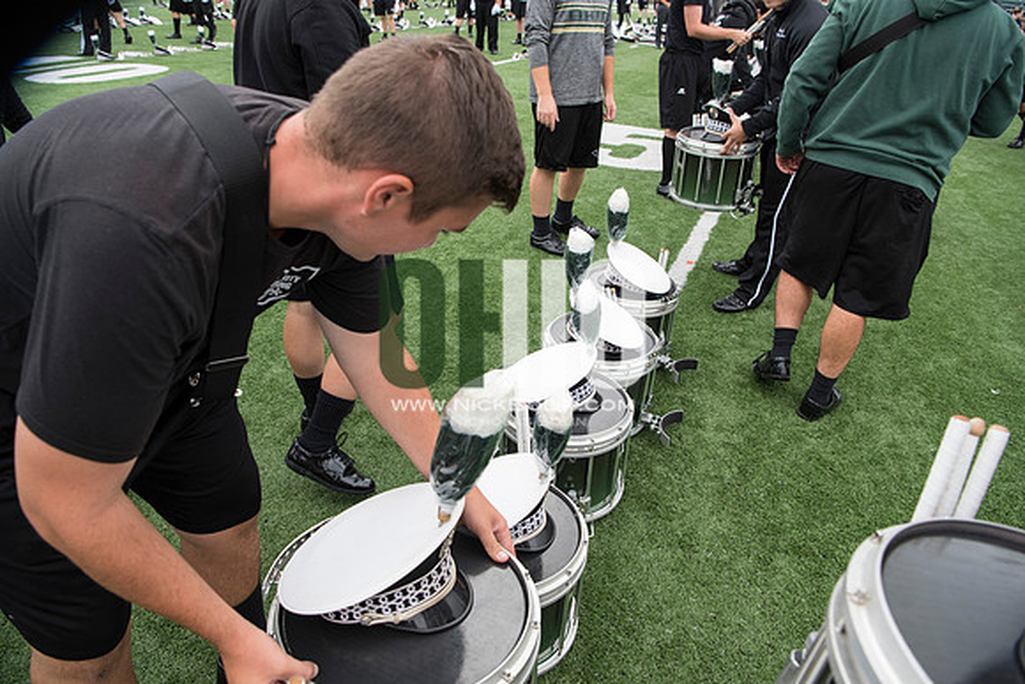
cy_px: 342
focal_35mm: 24
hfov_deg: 73.7
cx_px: 512
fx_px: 683
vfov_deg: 53.2
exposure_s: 1/500
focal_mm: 24
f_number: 5.6
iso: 640
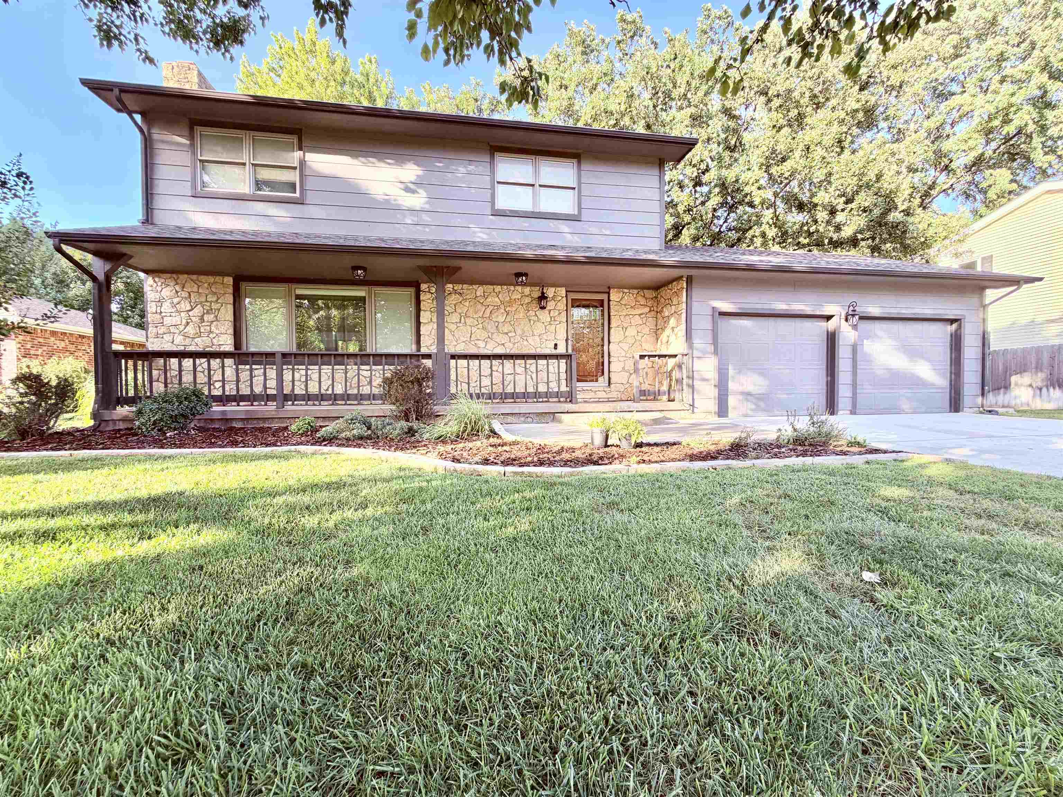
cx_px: 532
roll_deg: +1.6
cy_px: 398
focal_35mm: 14
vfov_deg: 85.7
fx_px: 430
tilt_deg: -1.6
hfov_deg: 102.1
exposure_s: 1/140
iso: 50
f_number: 2.2
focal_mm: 2.22
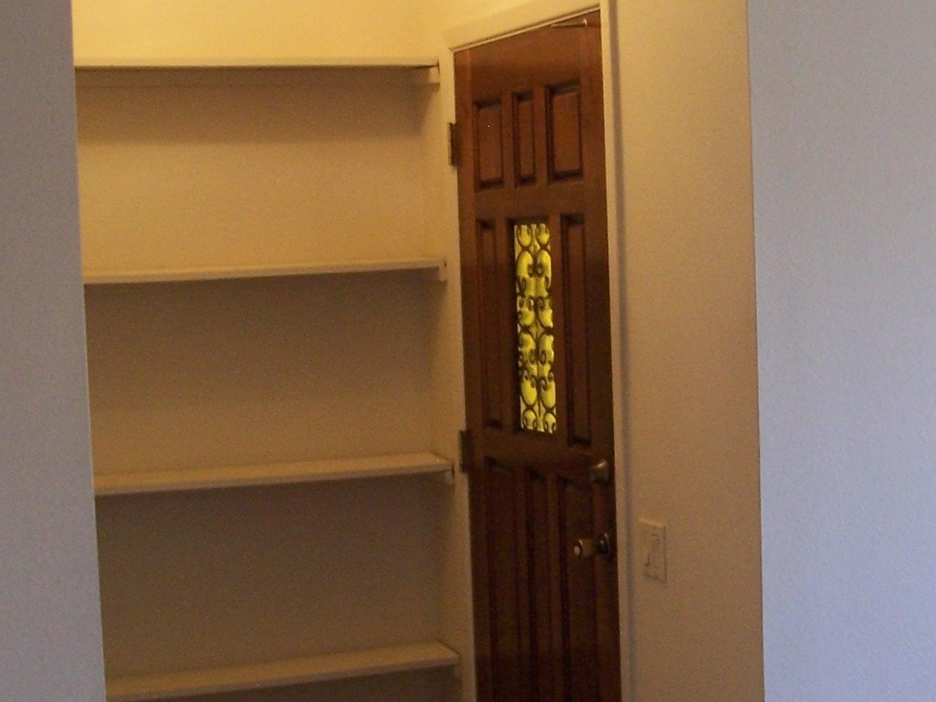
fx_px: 1947
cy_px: 433
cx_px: 612
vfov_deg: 20.4
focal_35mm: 72
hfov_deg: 26.9
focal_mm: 6.3
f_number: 2.8
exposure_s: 1/10
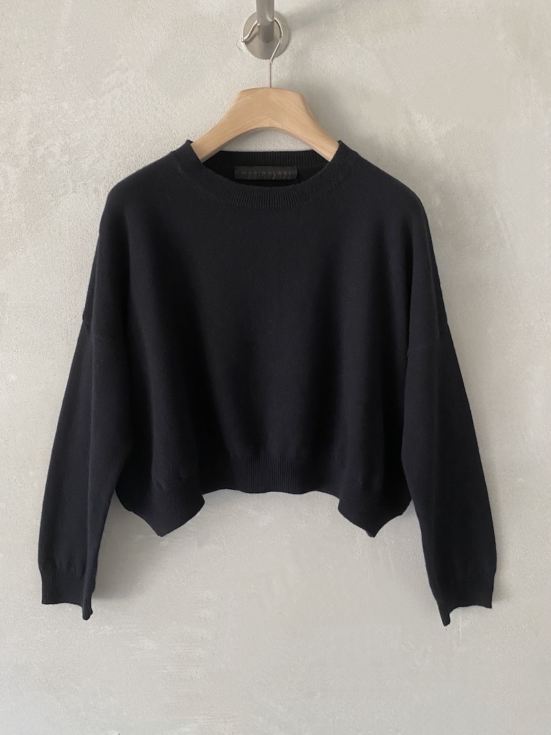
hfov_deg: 53.1
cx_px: 276
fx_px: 552
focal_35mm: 26
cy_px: 368
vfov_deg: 67.3
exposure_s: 1/93
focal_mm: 4.25
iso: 125
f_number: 1.8
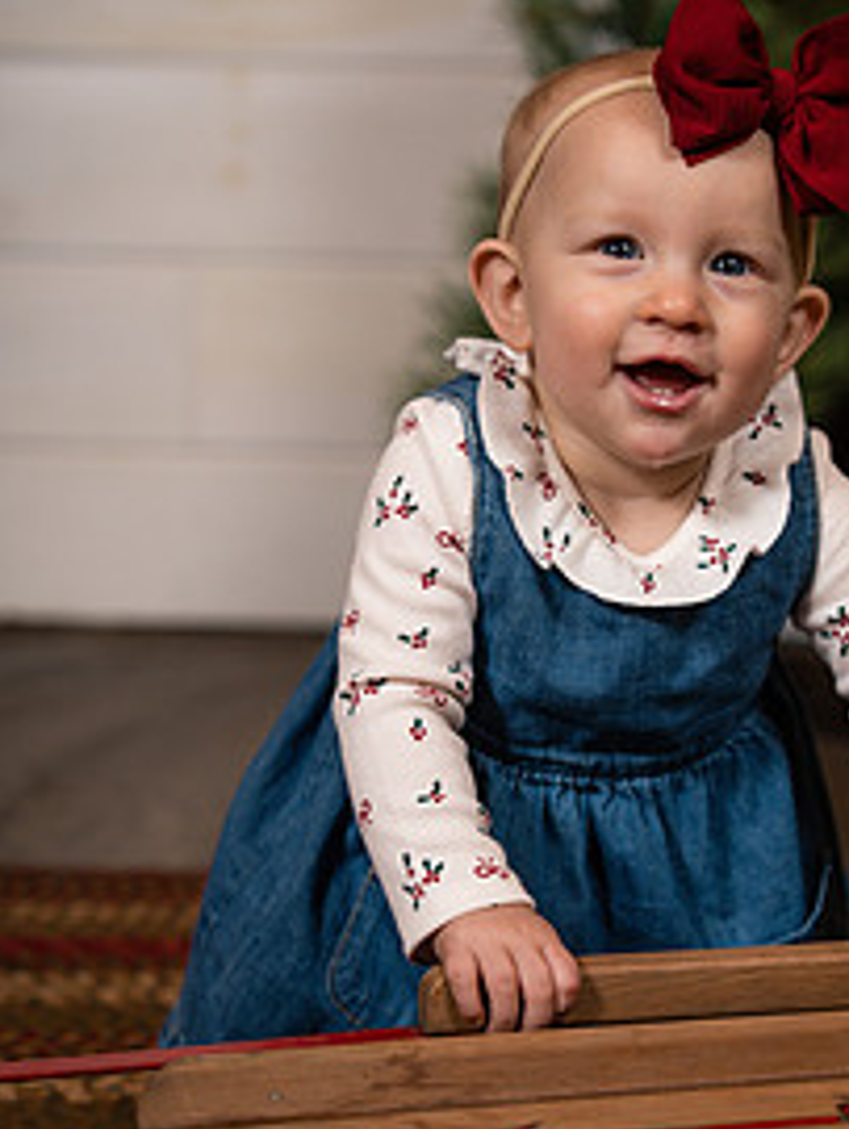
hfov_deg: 16.8
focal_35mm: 88
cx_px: 523
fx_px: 2873
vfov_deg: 22.2
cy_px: 602
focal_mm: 55
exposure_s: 1/250
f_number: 2.8
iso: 200
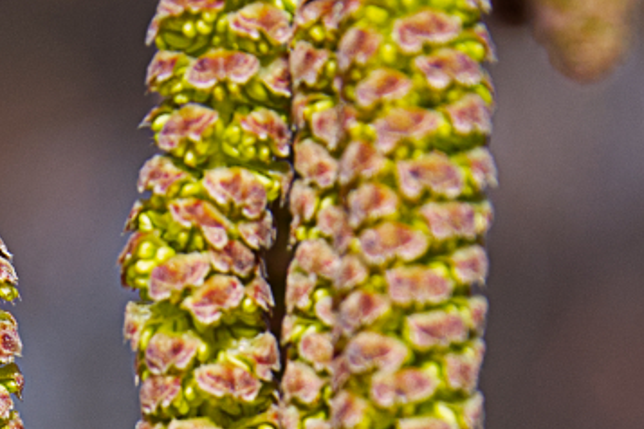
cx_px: 236
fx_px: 10106
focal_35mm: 565
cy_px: 844
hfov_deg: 3.6
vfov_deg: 2.4
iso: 100
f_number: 7.1
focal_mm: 70
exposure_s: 1/500
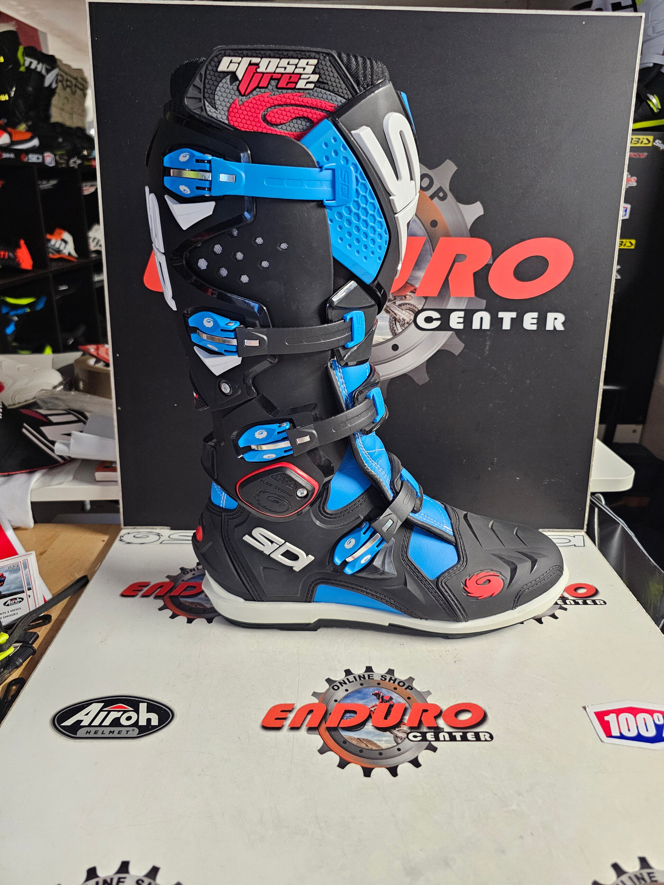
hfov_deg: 58.9
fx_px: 588
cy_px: 442
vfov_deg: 73.9
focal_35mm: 23
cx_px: 332
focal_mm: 6.3
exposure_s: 1/50
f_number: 1.7
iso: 500
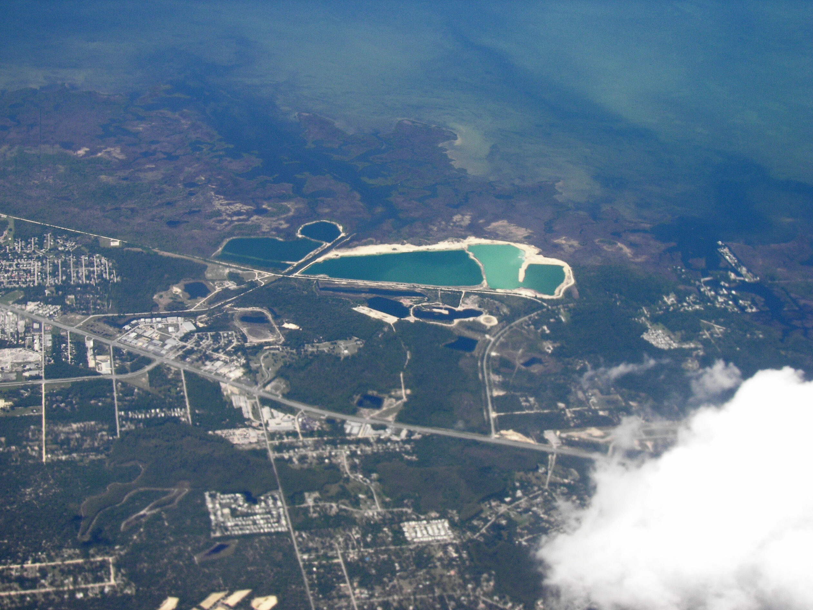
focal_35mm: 68
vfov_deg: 21.6
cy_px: 305
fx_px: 1597
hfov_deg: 28.6
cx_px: 407
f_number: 2.8
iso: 64
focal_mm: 11.2
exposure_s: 1/500
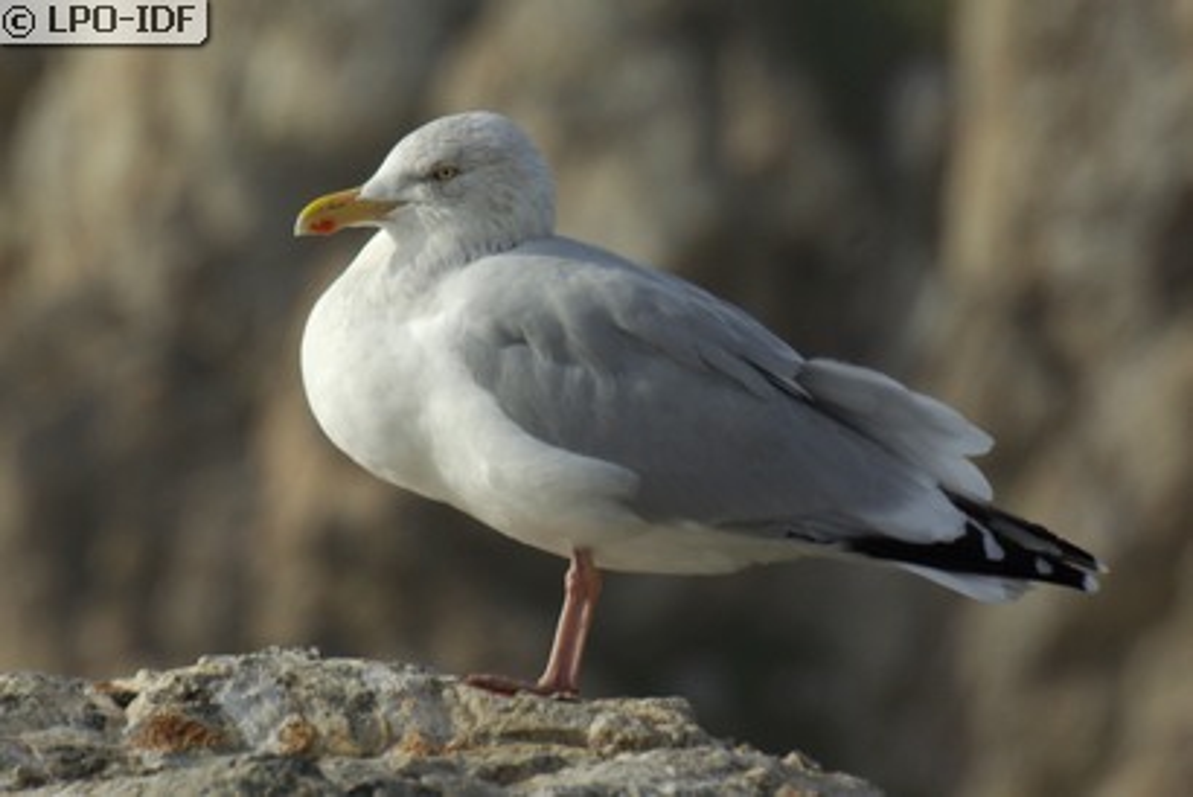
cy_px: 398
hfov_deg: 3.8
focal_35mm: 540
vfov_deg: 2.6
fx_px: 17907
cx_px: 596
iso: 100
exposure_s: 1/350
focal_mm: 360
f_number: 13
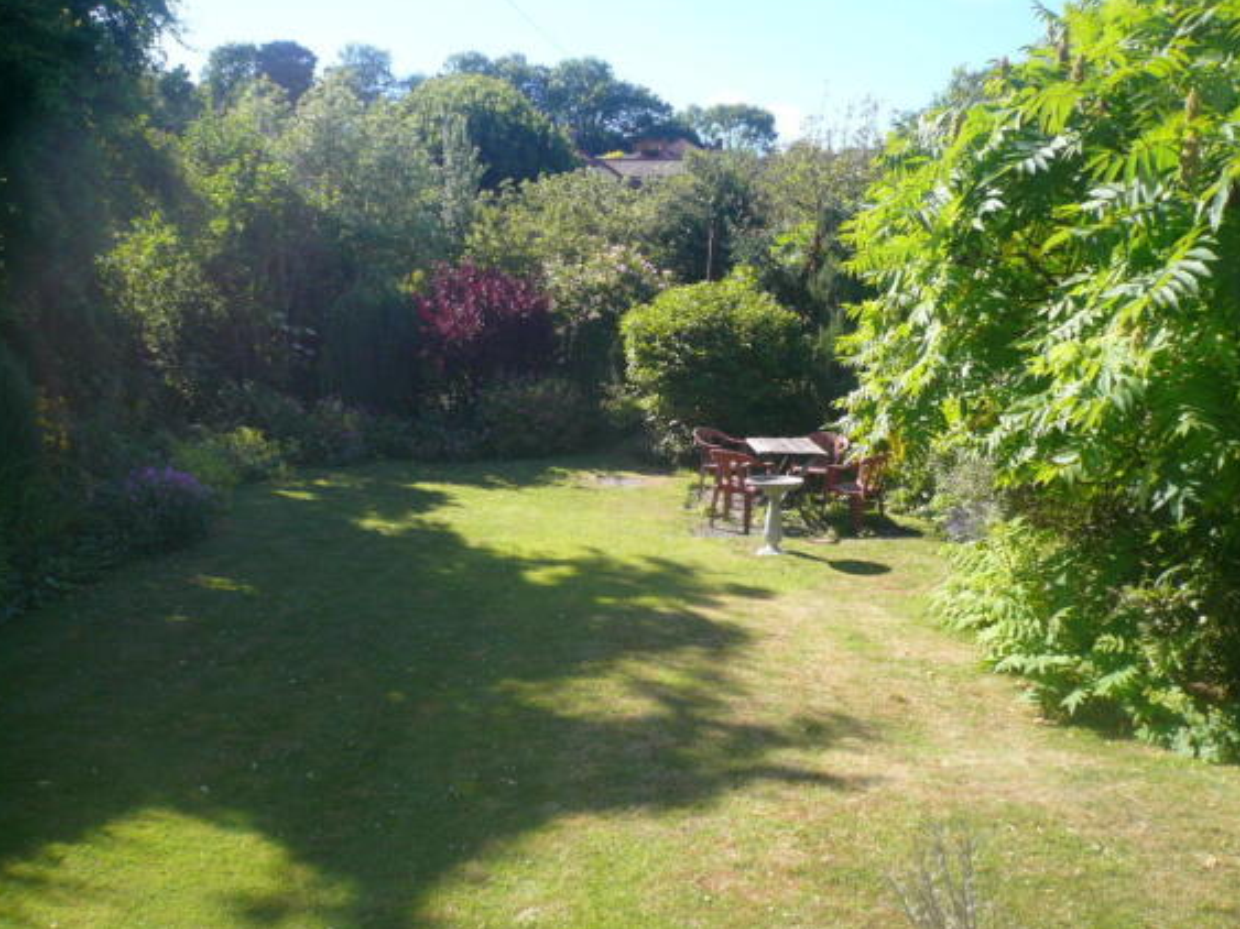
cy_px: 455
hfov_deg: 61.7
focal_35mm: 29
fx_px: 1039
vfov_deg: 48.2
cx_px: 631
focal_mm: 4.6
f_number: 2.8
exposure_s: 1/640
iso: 100
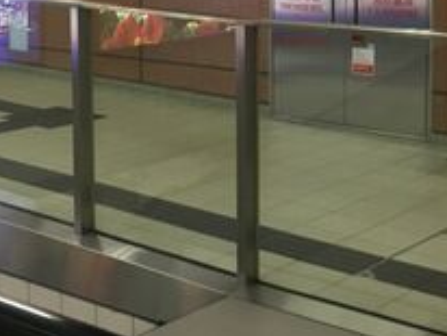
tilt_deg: -3.6
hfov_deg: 25.6
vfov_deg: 19.0
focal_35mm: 76
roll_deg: -0.3
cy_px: 25
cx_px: 252
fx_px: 983
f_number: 2.2
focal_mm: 4.15
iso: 125
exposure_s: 1/33
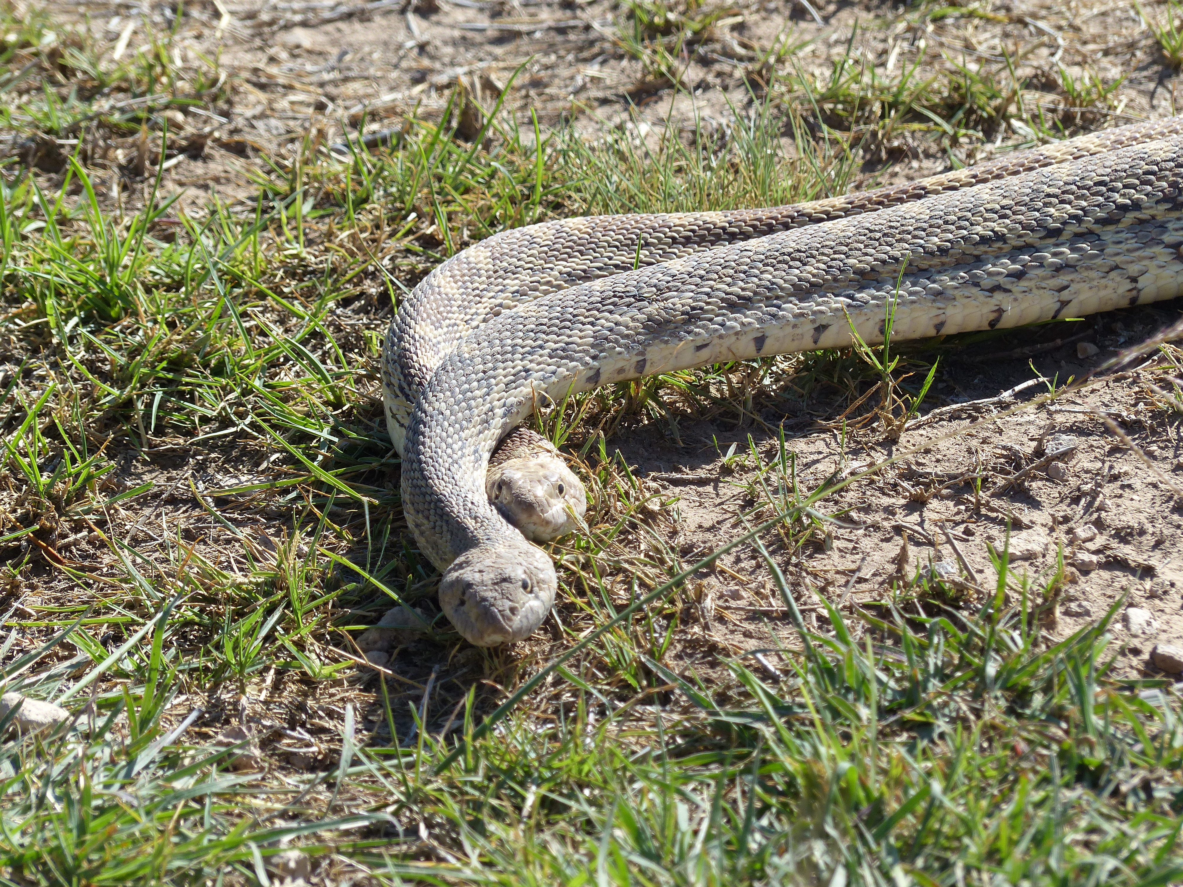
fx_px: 15140
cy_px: 444
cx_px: 592
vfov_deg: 3.4
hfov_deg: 4.5
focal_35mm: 443
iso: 100
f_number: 4
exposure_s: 1/800
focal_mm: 79.8
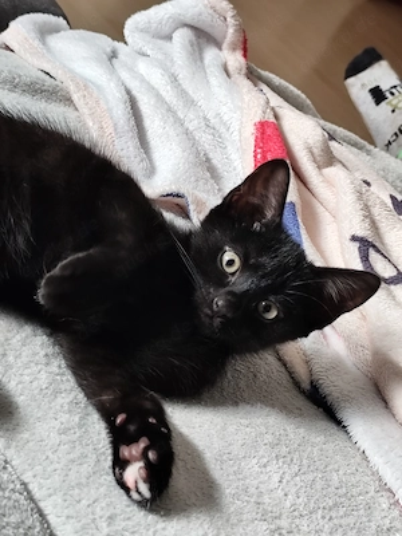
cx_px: 201
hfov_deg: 18.7
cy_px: 268
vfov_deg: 24.7
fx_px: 1223
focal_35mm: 79
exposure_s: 1/25
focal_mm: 6.14
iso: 400
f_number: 1.65
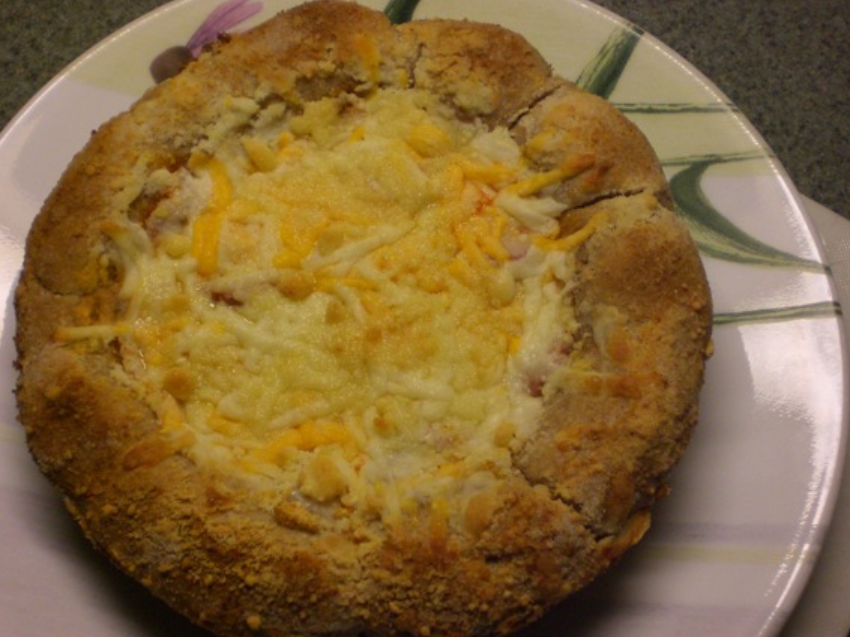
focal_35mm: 43
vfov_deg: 33.6
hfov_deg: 43.9
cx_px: 431
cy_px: 337
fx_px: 1055
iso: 200
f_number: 3.1
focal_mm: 6.3
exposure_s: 1/100
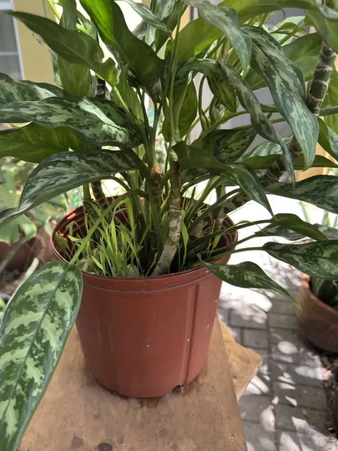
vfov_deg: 65.3
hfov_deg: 51.3
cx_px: 151
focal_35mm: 27
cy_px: 215
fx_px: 351
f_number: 1.78
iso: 100
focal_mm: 6.76
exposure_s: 1/272
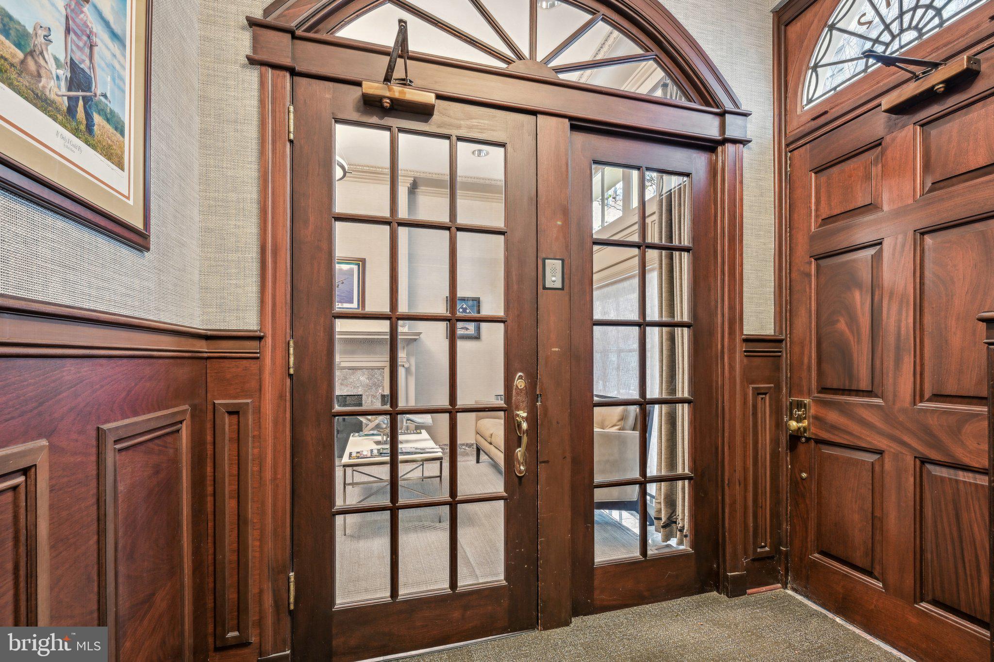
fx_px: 442
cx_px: 497
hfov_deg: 96.7
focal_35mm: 16
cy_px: 331
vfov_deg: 73.7
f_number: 8
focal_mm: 16
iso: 400
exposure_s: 1/1.67
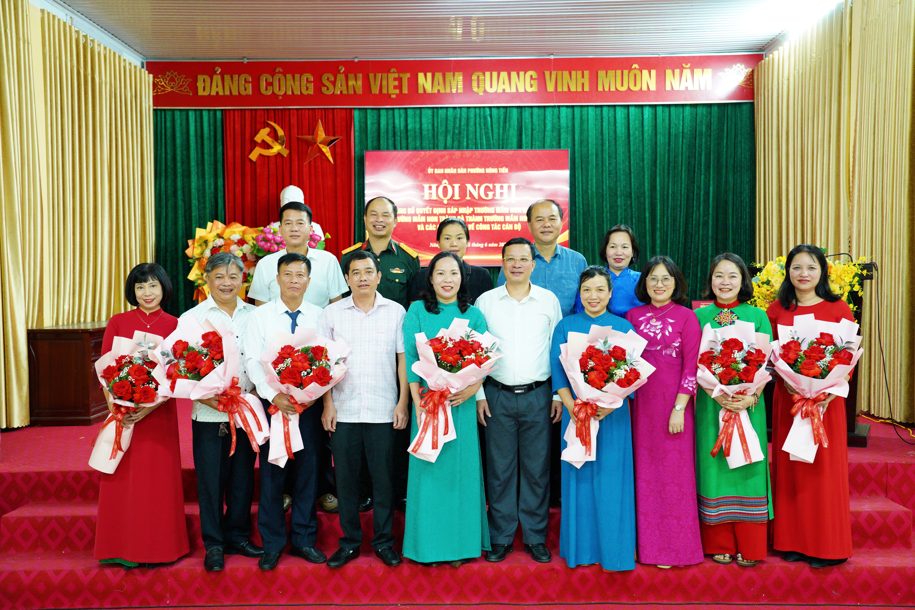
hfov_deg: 51.9
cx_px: 458
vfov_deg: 35.9
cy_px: 305
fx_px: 940
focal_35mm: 37
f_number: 3.5
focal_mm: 37
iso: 3200
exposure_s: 1/100
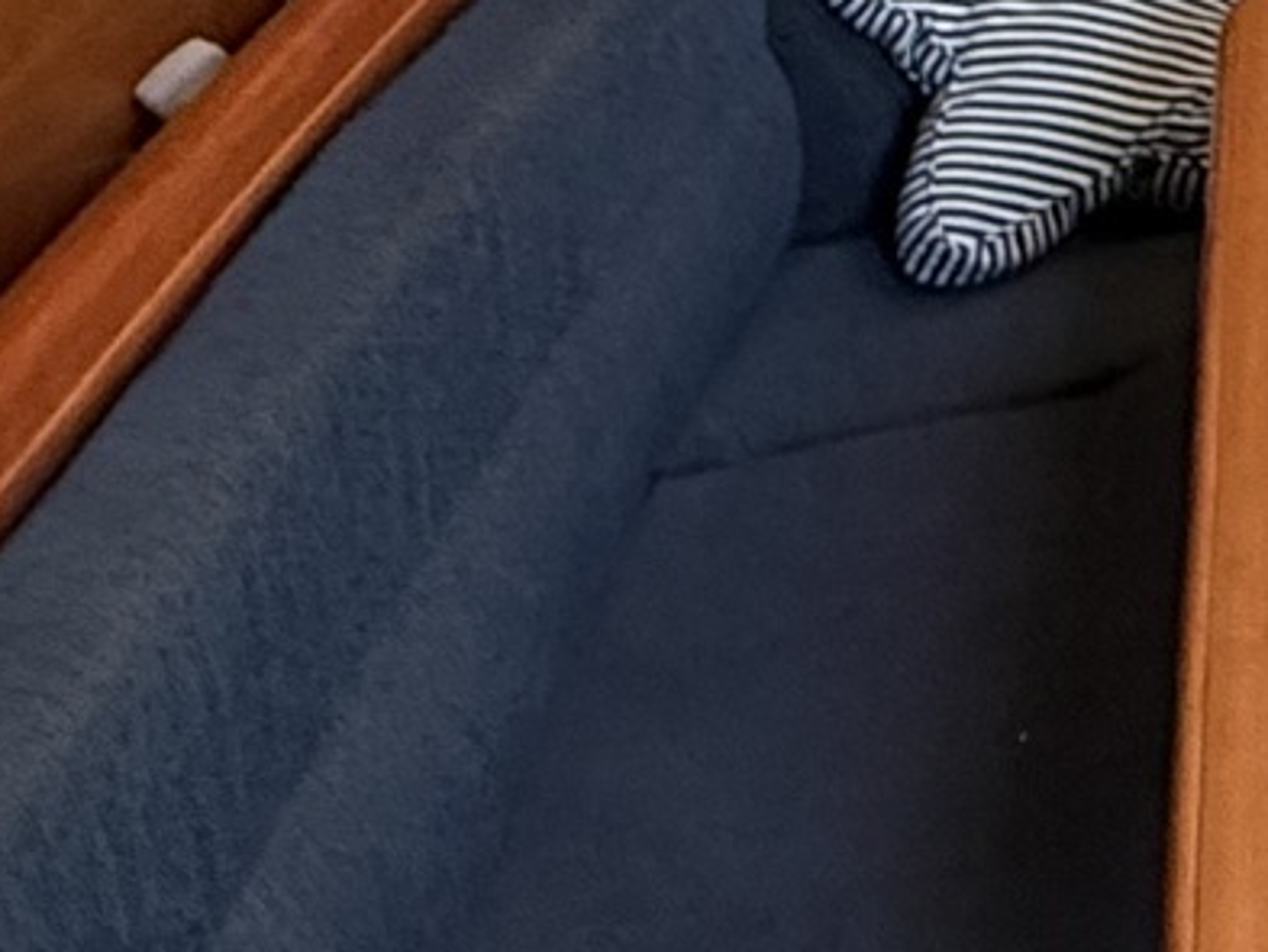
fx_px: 3261
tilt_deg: -12.3
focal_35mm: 89
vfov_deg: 15.0
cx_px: 2233
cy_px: -618
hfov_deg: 17.9
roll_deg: +2.7
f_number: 2.2
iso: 400
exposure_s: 1/60
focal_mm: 2.22
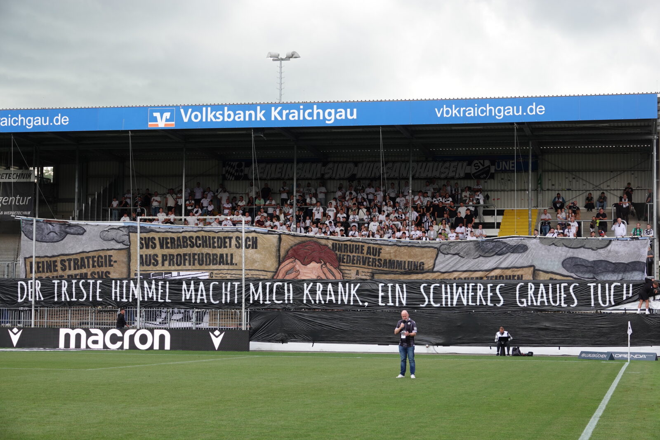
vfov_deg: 19.5
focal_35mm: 70
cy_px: 220
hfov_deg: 28.8
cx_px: 330
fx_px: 1283
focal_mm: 25.61
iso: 100
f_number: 3.5
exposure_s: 1/125
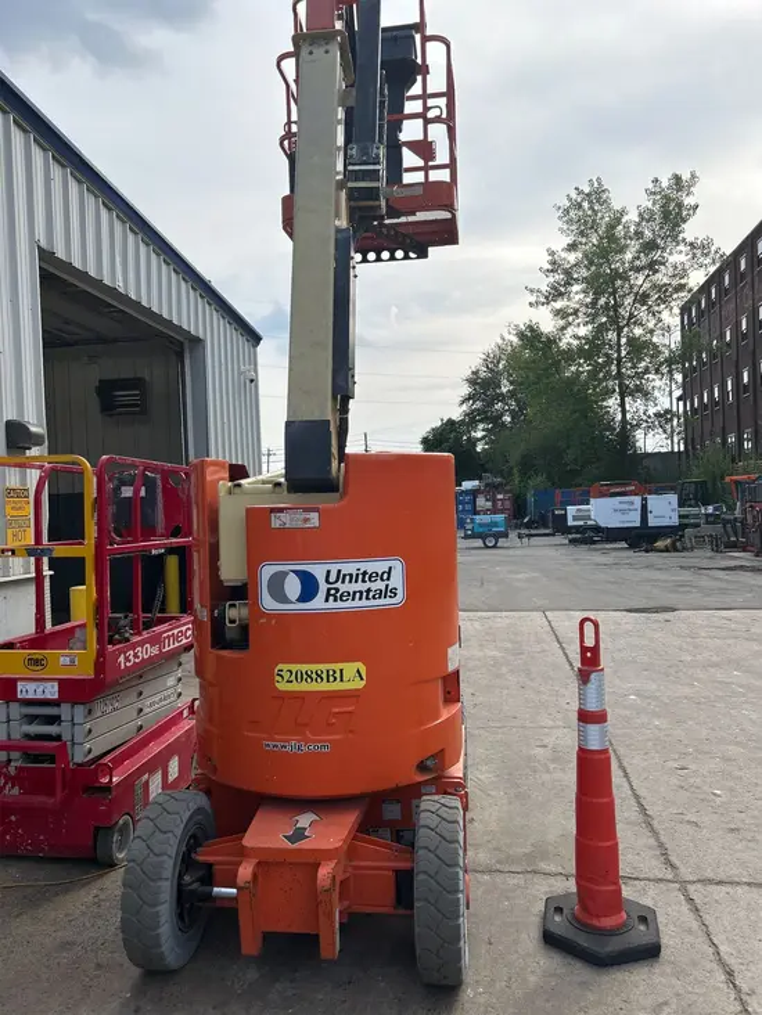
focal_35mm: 26
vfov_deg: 67.3
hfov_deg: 53.1
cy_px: 508
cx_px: 381
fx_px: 763
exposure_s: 1/3460
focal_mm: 5.7
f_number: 1.5
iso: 50
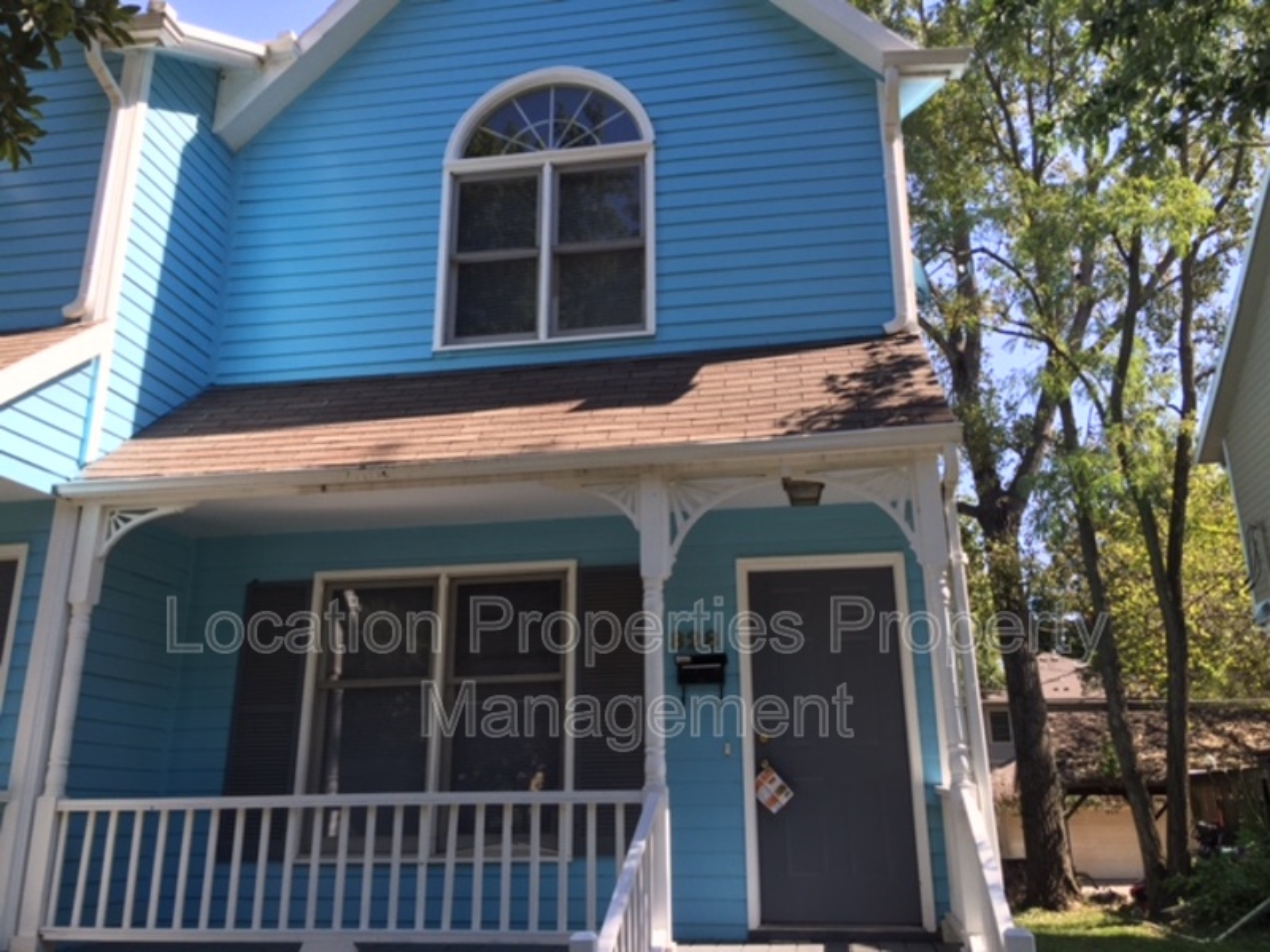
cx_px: 635
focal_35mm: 29
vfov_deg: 48.2
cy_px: 476
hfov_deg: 61.7
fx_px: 1064
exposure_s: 1/599
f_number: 2.2
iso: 32
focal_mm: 4.15
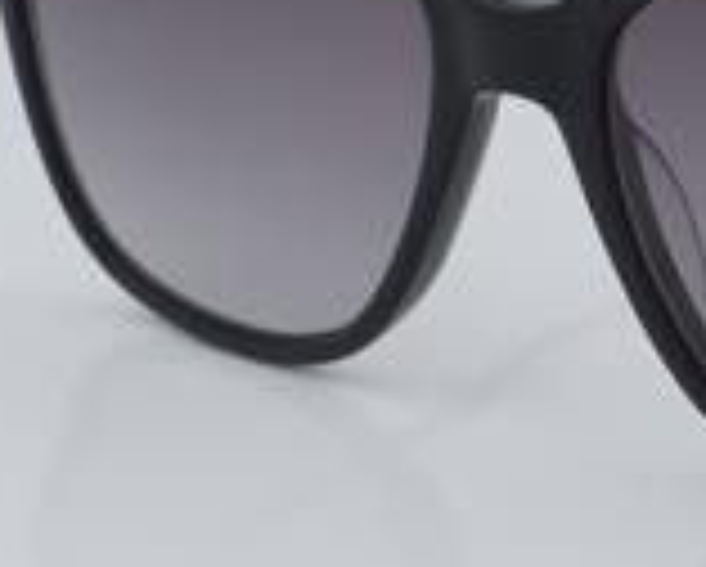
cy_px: 99
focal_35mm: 179
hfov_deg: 10.6
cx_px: 832
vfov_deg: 8.6
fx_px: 3745
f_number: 32
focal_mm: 50
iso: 100
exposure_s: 1/4
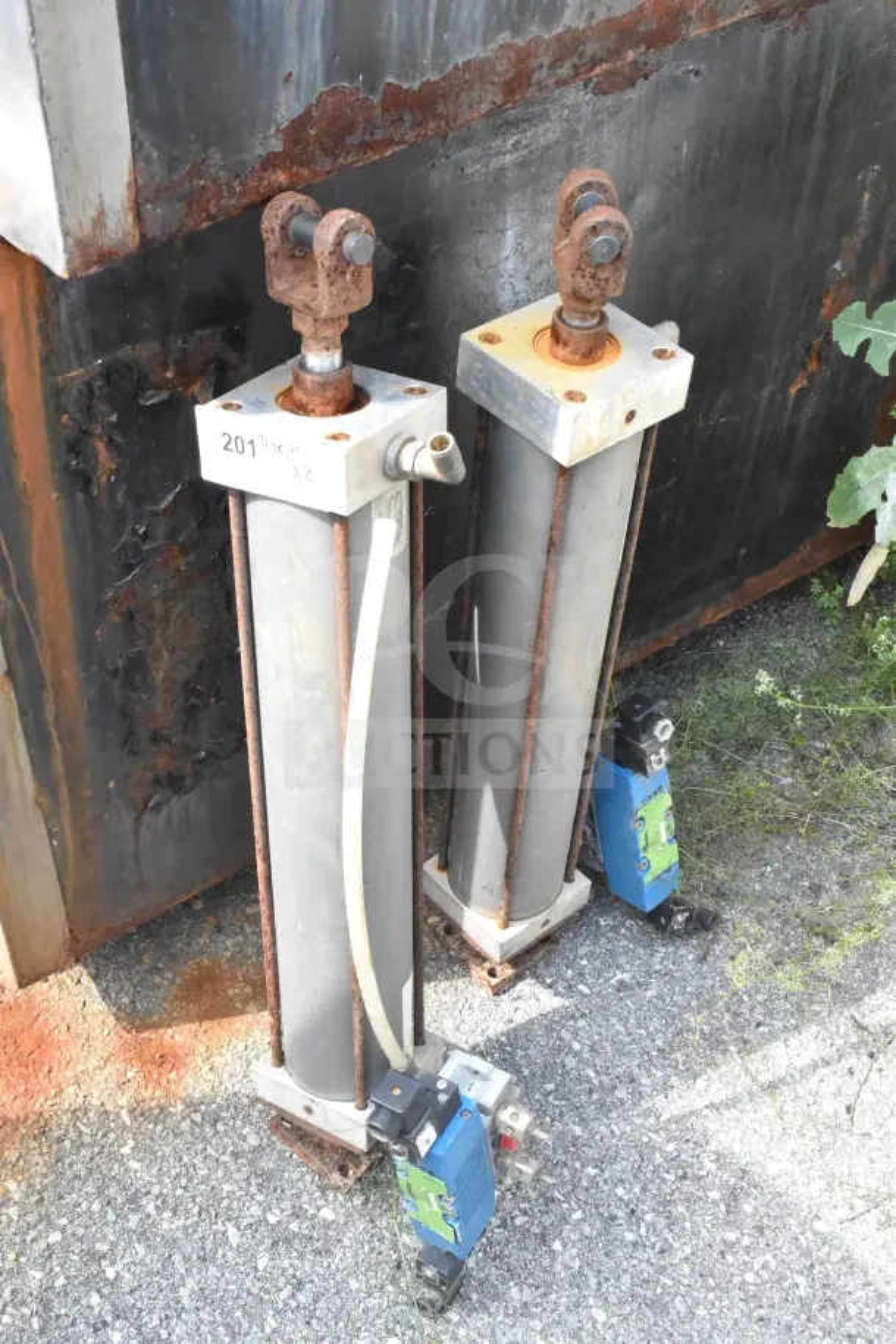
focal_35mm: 44
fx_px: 1624
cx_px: 448
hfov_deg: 30.8
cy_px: 672
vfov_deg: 45.0
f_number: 11
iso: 6400
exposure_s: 1/800
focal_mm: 29
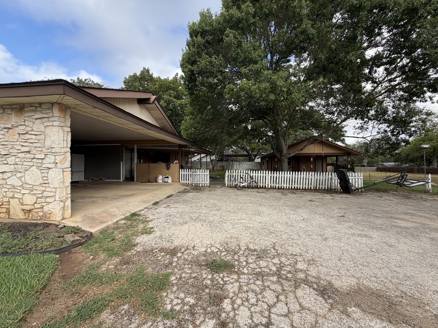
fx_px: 177
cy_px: 164
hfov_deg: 102.1
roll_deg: +0.8
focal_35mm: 14
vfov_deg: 85.7
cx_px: 219
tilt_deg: -0.8
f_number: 2.2
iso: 50
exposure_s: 1/502
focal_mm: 2.22
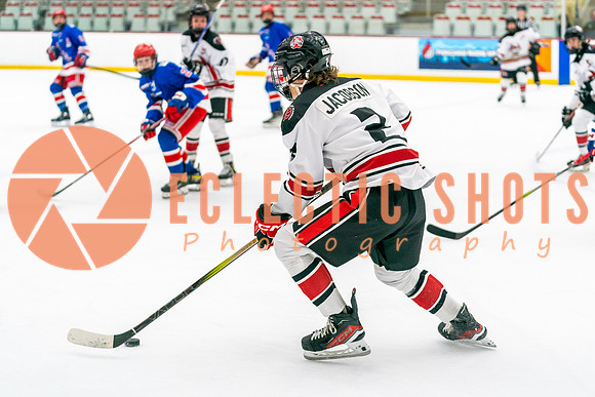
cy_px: 185
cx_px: 318
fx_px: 1258
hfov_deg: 26.6
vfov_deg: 17.9
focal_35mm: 76
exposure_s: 1/1250
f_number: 2.8
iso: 3200
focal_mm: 70
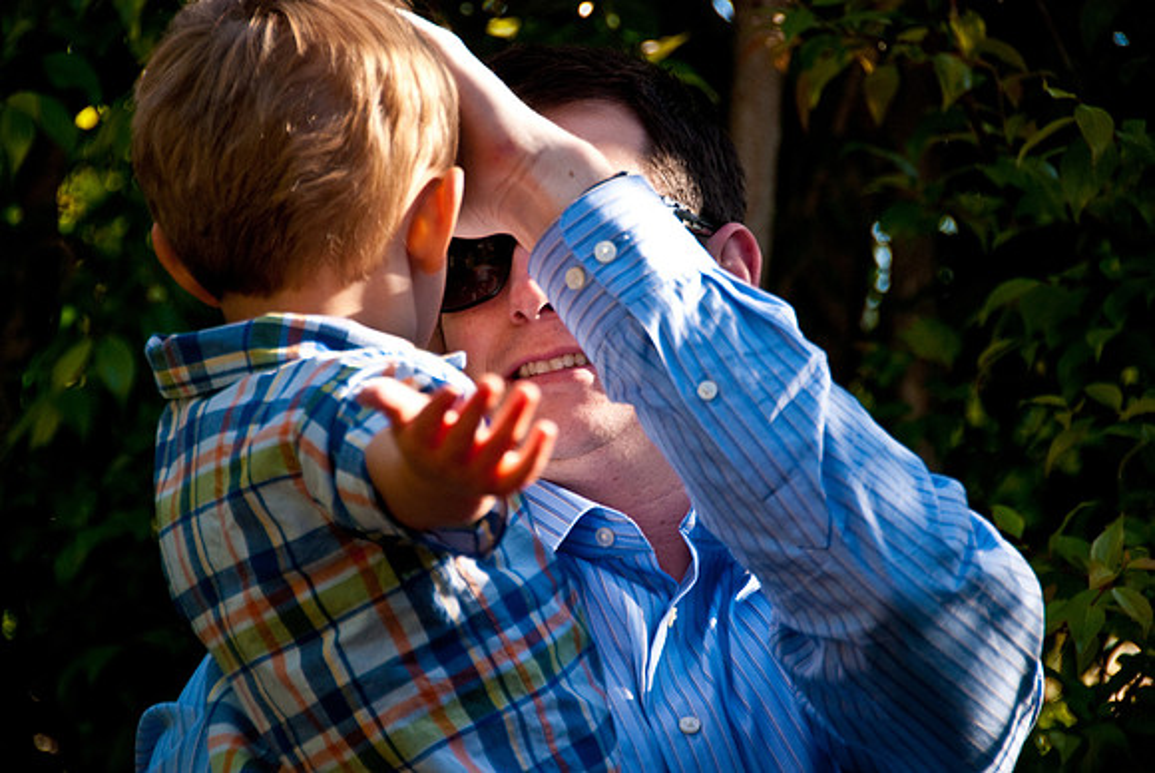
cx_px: 578
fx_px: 7226
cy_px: 386
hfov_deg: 9.1
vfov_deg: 6.1
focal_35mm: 225
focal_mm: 150
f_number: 5.6
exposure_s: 1/400
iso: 400
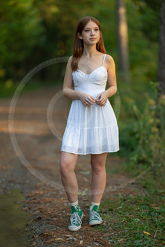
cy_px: 124
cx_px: 82
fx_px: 584
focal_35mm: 85
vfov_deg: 23.9
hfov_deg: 16.1
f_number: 1.2
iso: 160
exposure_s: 1/500
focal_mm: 85
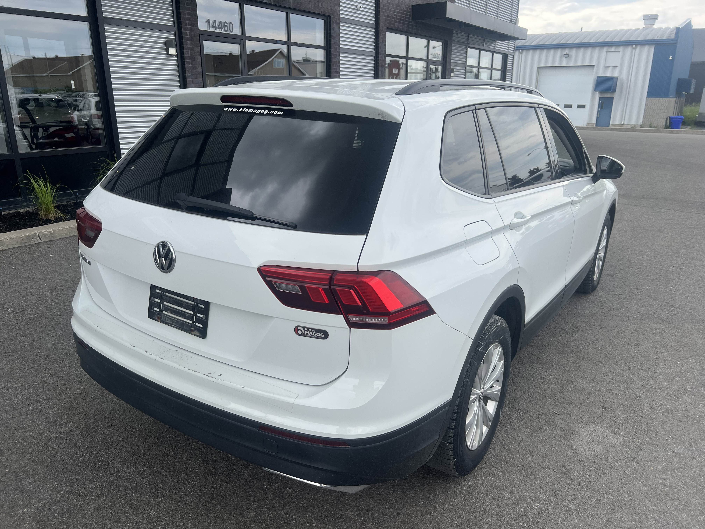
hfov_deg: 67.3
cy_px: 264
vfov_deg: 53.1
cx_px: 352
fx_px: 530
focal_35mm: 26
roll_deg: -0.3
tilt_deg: -17.7
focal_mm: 5.7
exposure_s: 1/1597
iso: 50
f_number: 1.5
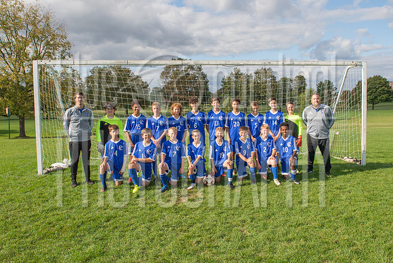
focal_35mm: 30
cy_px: 128
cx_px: 219
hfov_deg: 61.7
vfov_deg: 43.6
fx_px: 328
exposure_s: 1/250
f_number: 11
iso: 200
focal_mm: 24
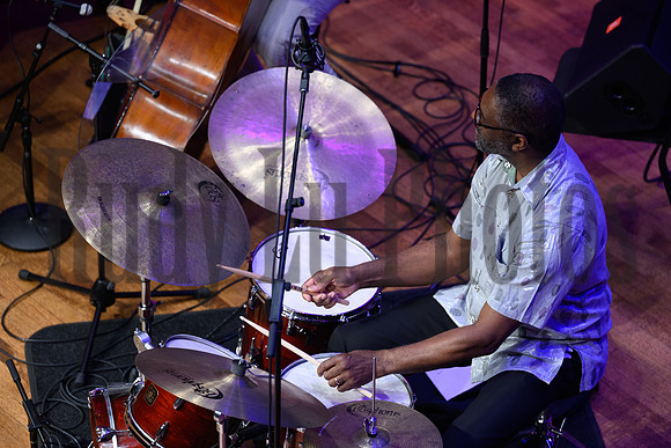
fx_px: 3076
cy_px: 224
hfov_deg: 12.4
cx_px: 336
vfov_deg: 8.3
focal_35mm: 165
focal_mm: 165
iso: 1600
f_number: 4
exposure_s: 1/400
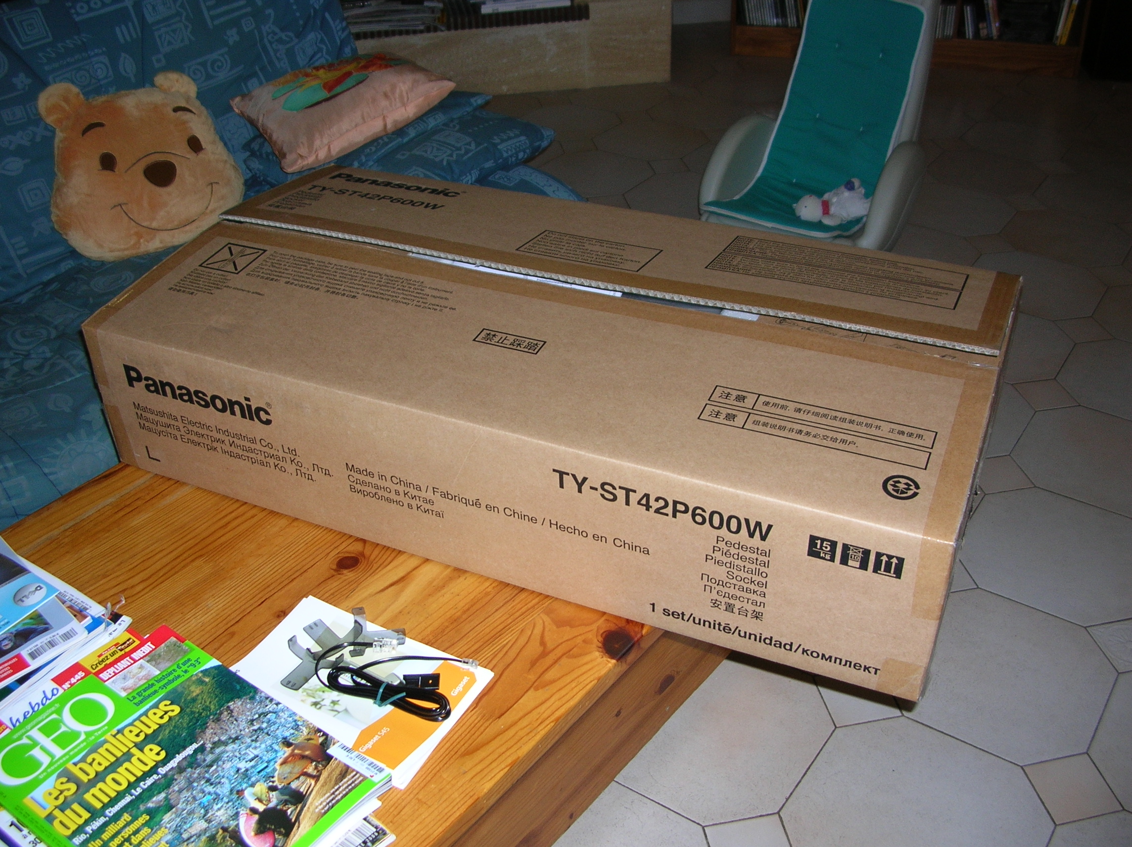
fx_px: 1144
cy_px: 424
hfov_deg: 52.7
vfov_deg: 40.6
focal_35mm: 35
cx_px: 566
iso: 50
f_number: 2.8
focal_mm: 5.8
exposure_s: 1/60.1
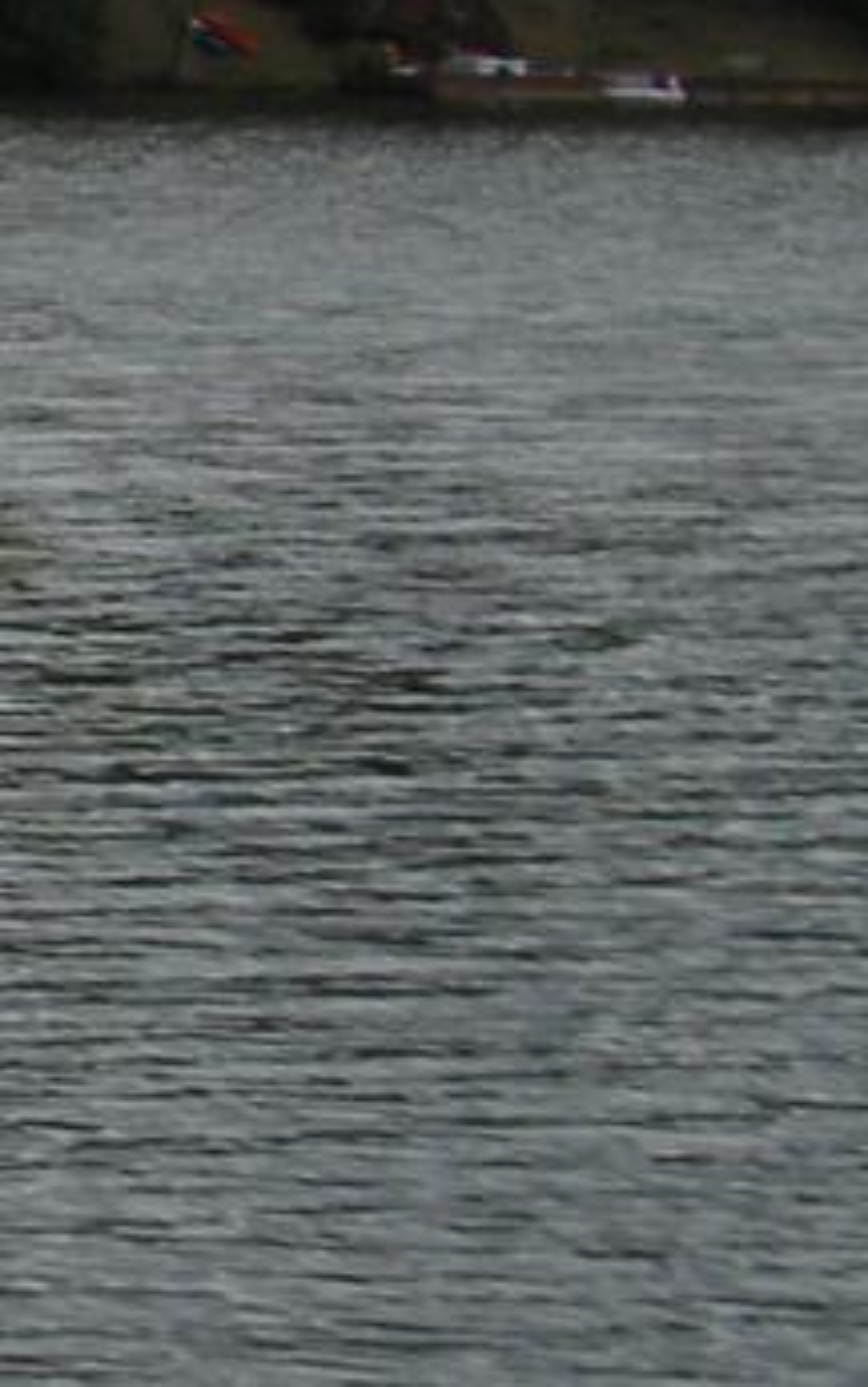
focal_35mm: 220
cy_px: -406
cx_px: -2250
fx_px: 8316
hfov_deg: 5.4
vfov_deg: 9.4
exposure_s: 1/556
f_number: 3.8
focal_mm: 5.9
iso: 64
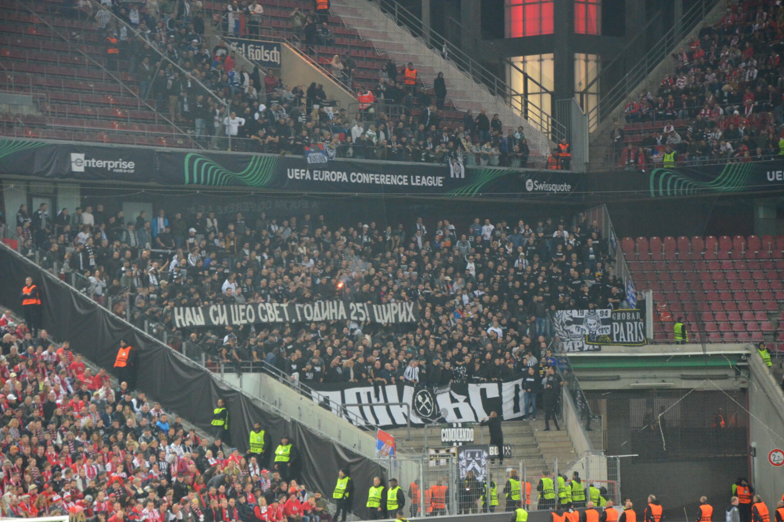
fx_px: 3452
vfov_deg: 8.7
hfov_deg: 13.0
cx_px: 392
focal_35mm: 159
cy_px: 261
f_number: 5.6
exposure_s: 1/125
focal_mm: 105
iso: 3200
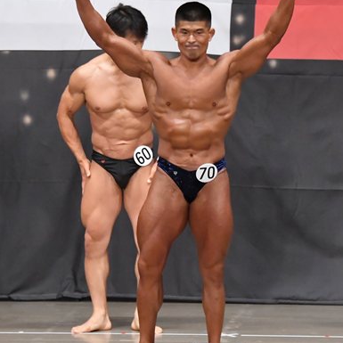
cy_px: 179
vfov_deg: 5.1
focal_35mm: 345
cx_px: 216
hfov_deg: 5.1
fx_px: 3868
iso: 6400
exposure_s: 1/400
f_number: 5.6
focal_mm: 135
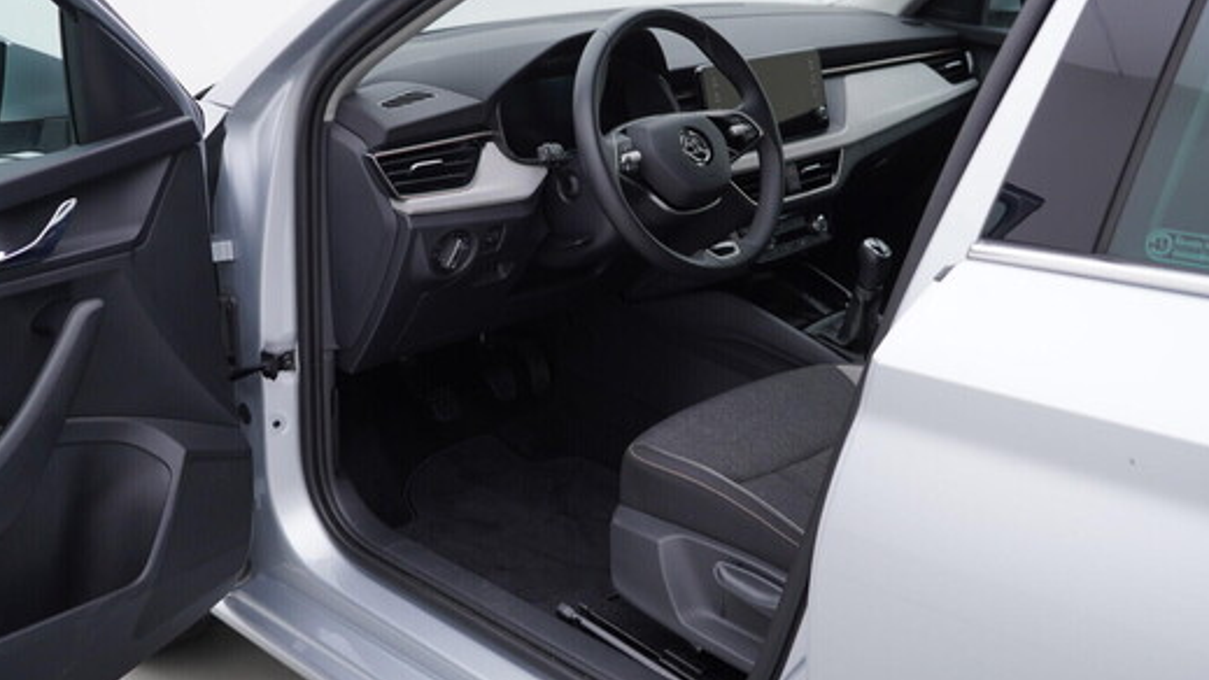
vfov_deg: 29.7
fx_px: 1282
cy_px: 362
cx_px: 629
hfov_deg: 50.5
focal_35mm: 40
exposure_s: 1/60
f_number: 3.5
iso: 125
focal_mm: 24
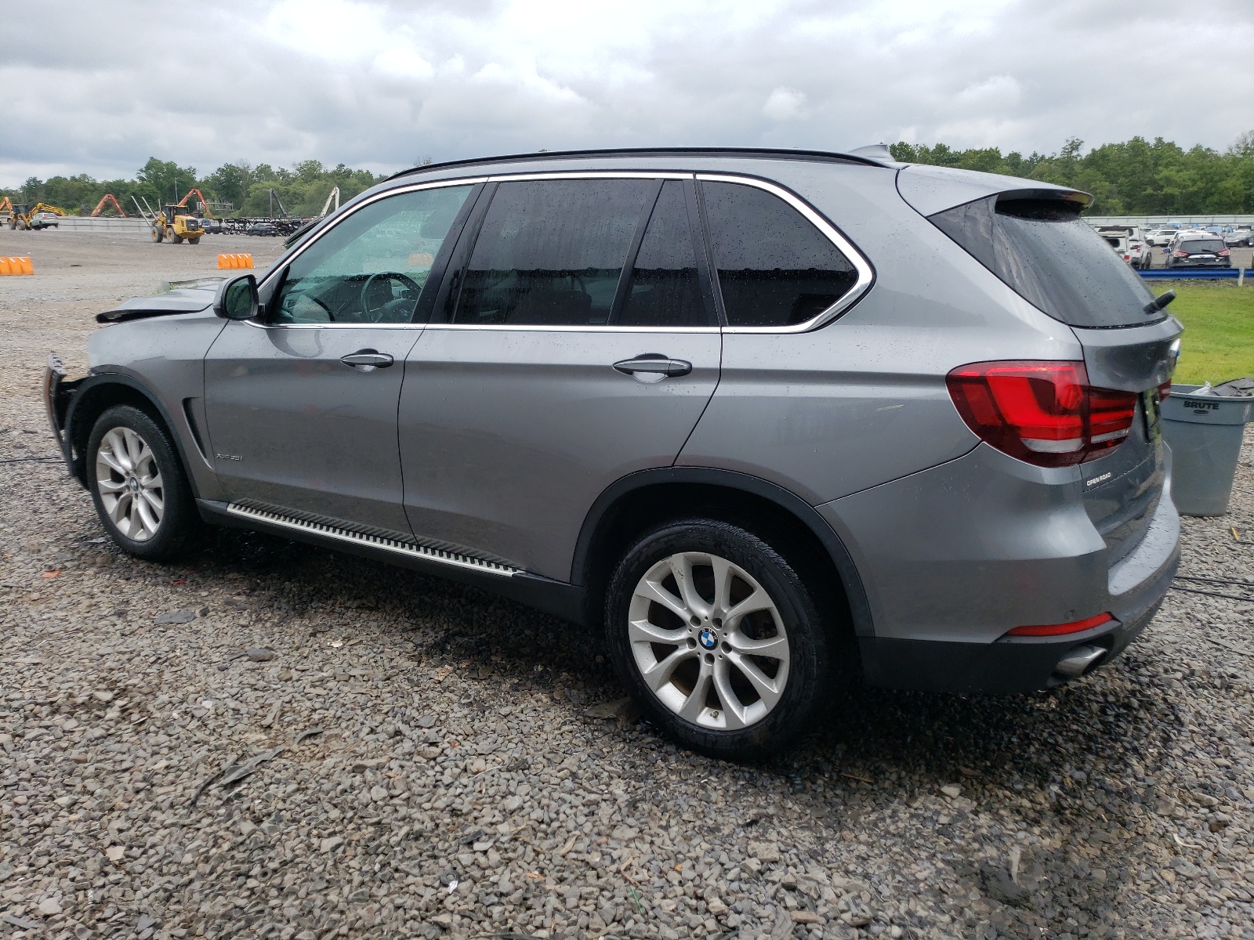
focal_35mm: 26
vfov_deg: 53.1
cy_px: 470
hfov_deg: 67.3
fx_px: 942
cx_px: 627
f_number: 1.5
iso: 50
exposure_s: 1/2000
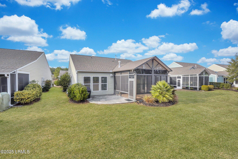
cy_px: 80
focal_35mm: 16
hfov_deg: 96.7
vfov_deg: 73.7
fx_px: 106
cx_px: 119
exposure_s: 1/500
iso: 320
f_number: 9
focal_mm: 16
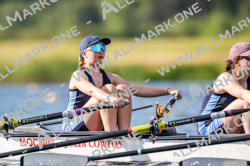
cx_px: 125
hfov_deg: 3.4
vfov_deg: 2.3
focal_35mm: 600
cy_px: 83
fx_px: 4165
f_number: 5.6
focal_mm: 600
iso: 640
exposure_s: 1/2500
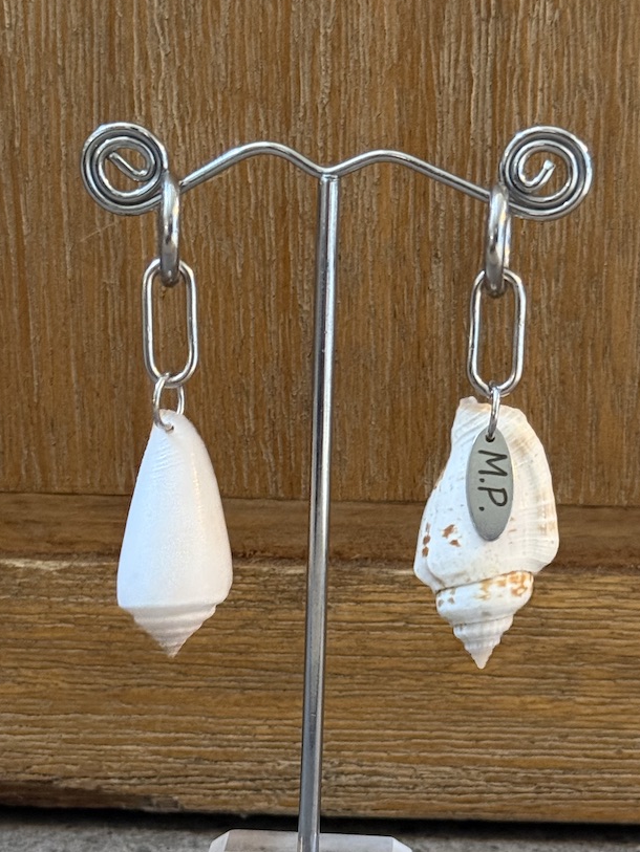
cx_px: 348
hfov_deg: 17.4
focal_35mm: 85
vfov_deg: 23.0
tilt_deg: -14.4
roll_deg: -1.5
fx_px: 2095
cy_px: 521
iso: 500
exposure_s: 1/25
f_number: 1.78
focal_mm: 6.76
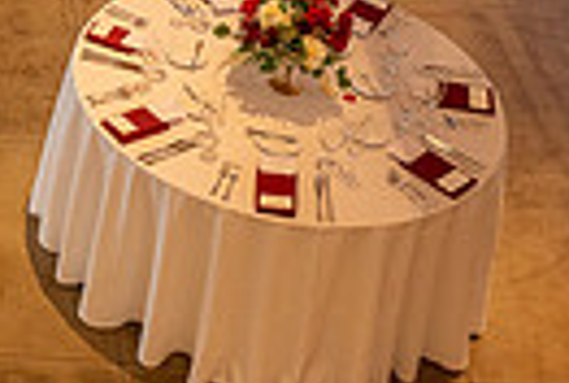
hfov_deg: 17.5
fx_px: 1679
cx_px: -252
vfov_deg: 12.4
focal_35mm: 106
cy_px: -168
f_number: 4
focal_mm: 24
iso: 1000
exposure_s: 1/80
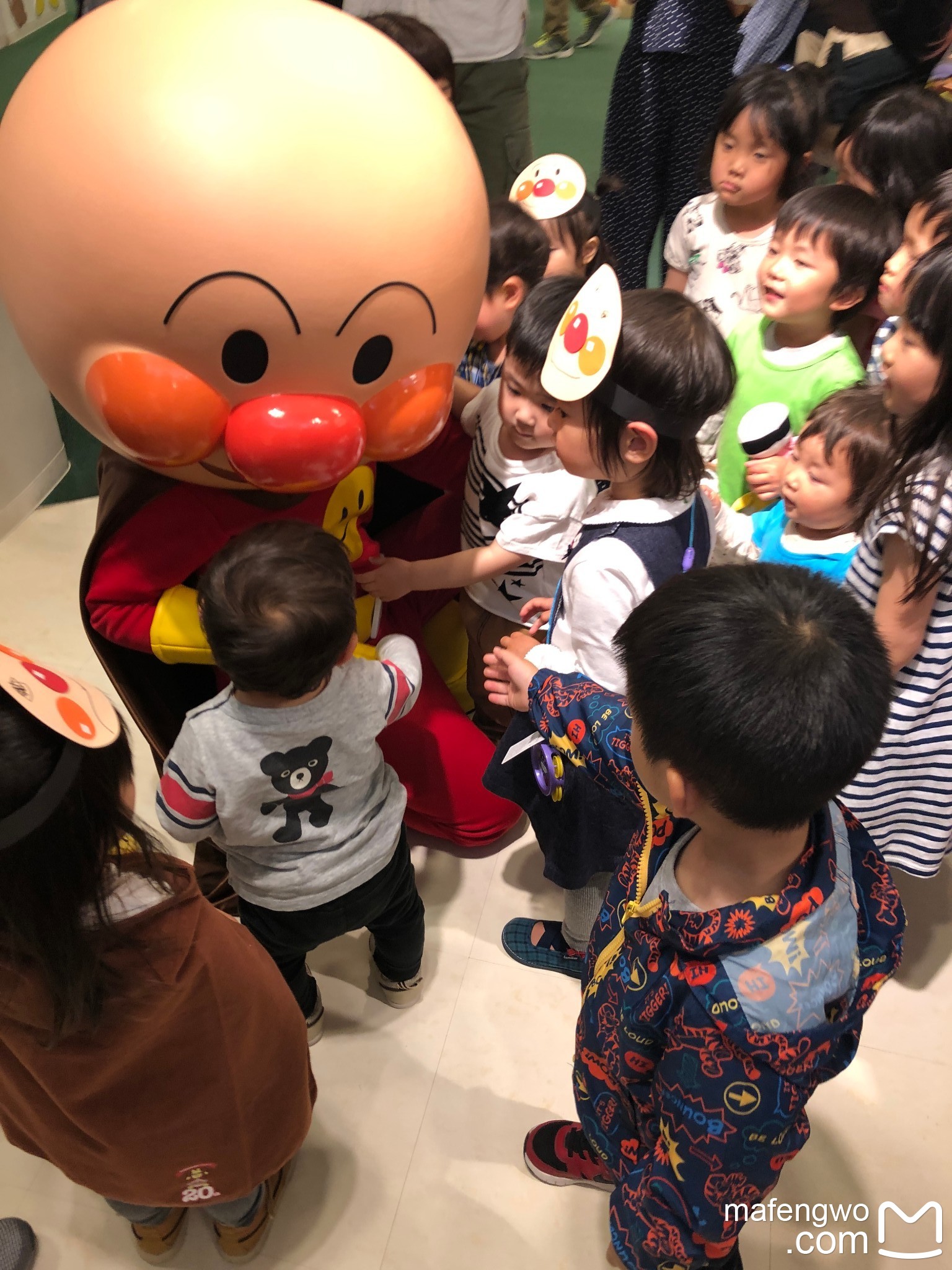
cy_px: 635
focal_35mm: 28
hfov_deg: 49.7
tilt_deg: -33.3
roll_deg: -5.4
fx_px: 1027
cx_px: 476
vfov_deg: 63.4
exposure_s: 1/60
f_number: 1.8
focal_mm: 4
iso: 80
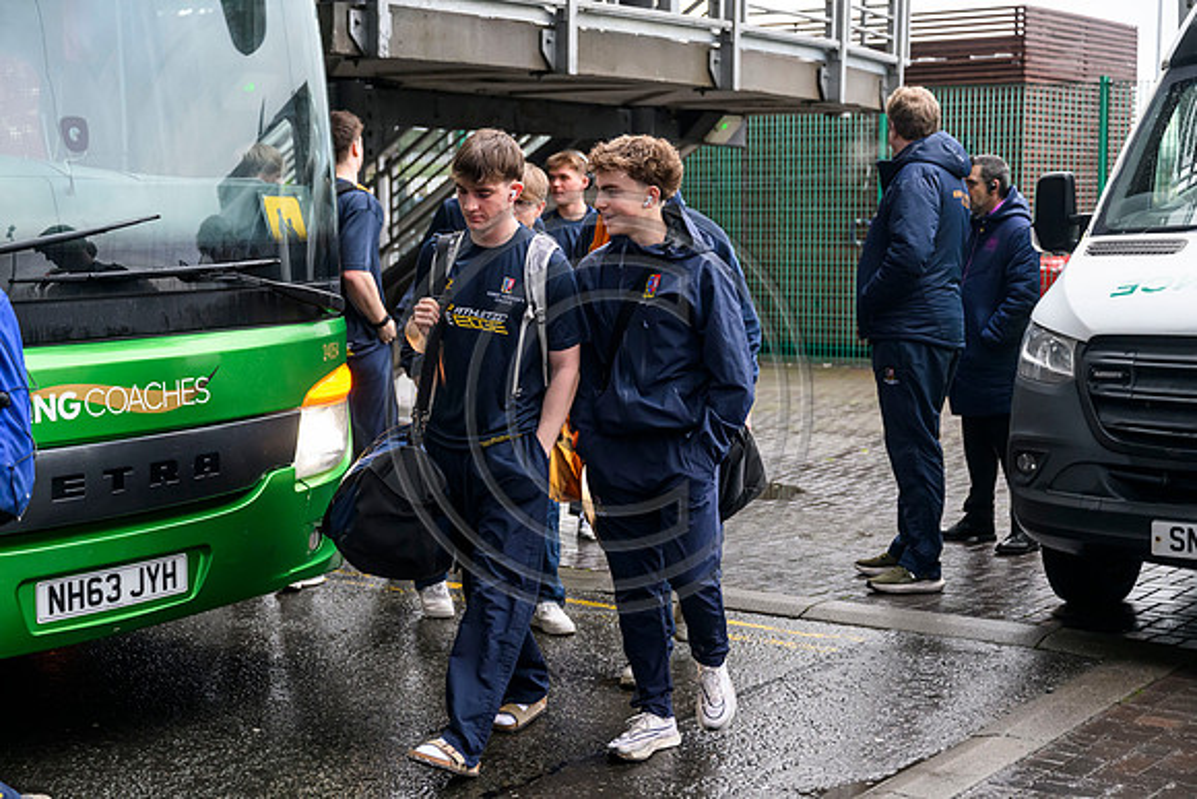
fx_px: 1896
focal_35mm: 57
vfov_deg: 23.8
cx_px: 598
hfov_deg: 35.0
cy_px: 400
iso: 3200
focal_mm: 57
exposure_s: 1/640
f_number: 3.5
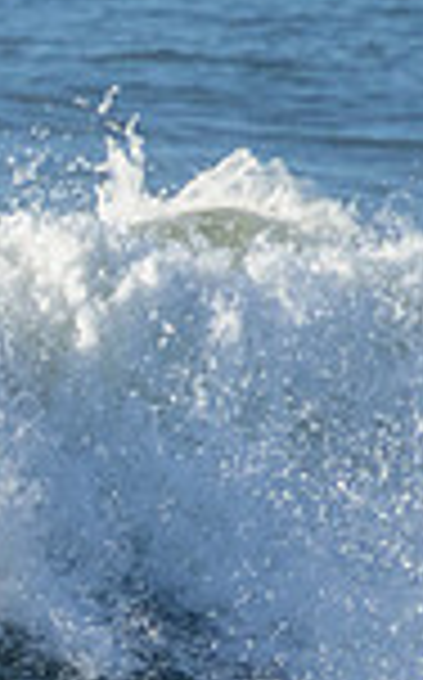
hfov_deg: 0.4
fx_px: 68017
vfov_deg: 0.6
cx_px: -475
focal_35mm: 3677
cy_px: 748
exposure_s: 1/2000
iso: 1250
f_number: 11
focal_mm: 800
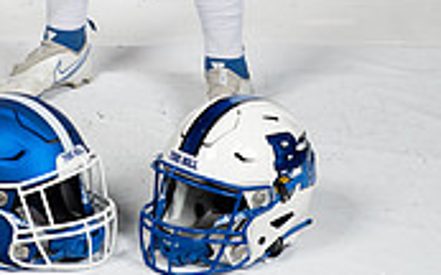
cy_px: -255
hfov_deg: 12.1
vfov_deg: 7.4
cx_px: 115
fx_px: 2067
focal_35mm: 172
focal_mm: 65
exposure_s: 1/400
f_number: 7.1
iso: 250
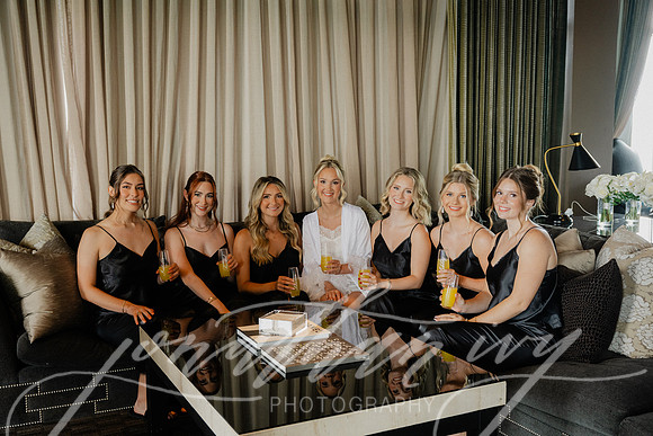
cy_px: 218
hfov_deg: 49.5
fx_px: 708
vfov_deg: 34.2
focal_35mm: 39
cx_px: 326
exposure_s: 1/80
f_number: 4
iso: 1250
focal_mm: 39
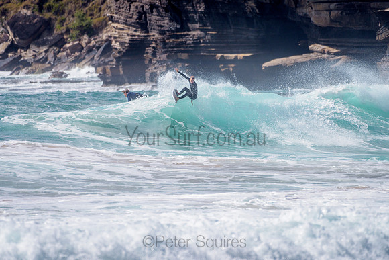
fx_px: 6626
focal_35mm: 613
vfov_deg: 2.2
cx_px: 191
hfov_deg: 3.4
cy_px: 101
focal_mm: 500
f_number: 5.6
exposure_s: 1/2000
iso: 100
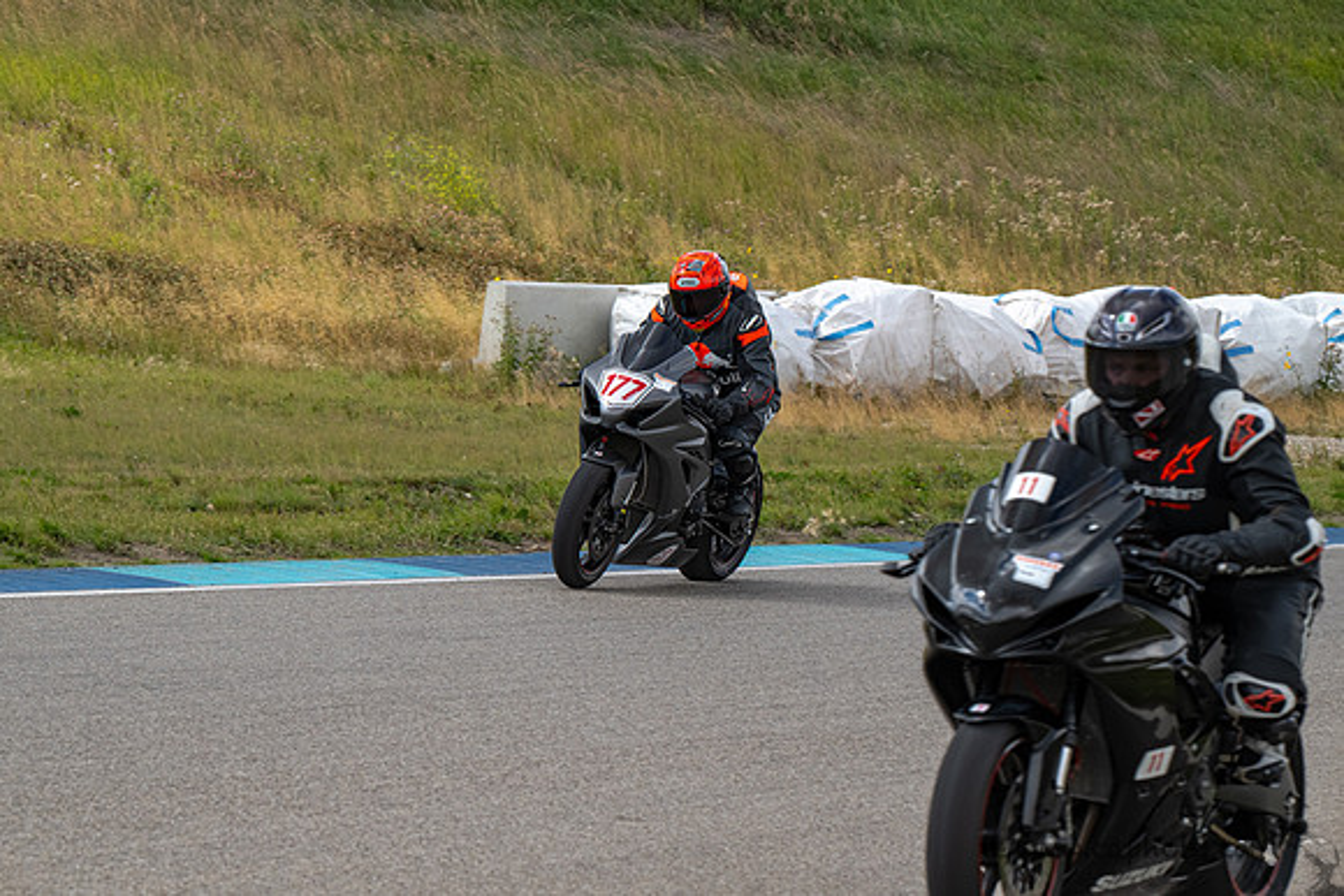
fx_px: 6921
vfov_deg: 7.4
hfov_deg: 11.1
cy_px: 435
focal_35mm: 185
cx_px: 652
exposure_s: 1/800
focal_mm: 180
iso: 800
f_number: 11
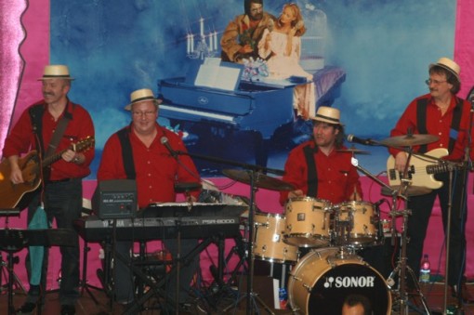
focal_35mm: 135
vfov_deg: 10.1
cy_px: 158
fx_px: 1776
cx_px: 237
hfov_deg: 15.2
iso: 400
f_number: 5.6
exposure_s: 1/60
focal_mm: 90
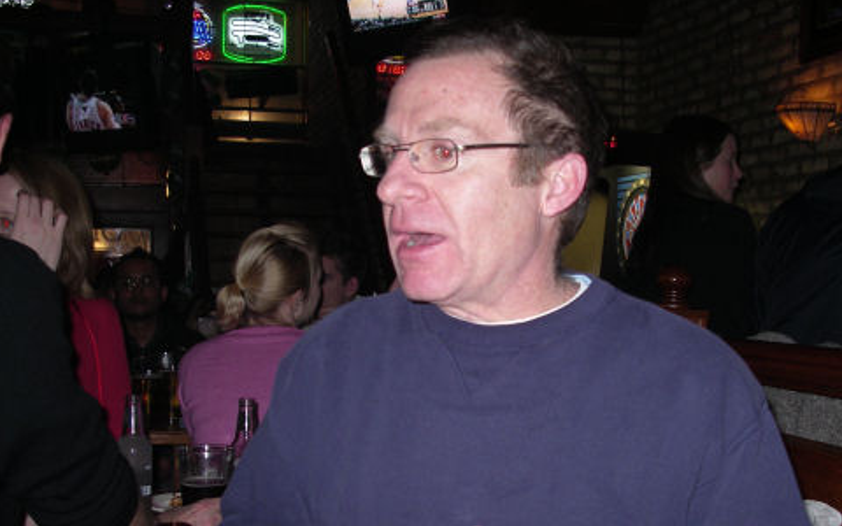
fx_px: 1147
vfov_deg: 25.6
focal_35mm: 50
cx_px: 438
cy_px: 381
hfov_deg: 40.3
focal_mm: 7.8
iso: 200
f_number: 2.8
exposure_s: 1/40
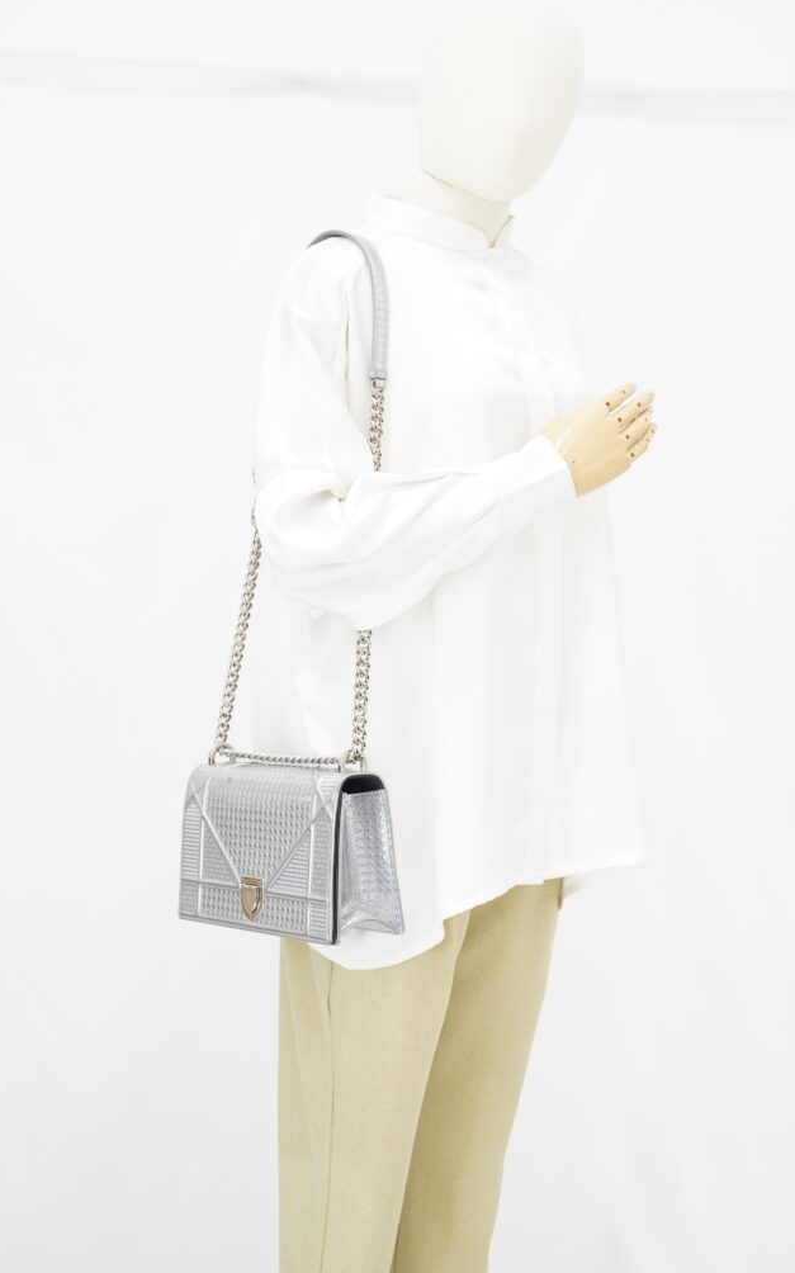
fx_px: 1804
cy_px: 645
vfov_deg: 38.9
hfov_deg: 24.8
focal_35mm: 52
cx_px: 429
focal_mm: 50
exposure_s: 1/6
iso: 640
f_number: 6.3
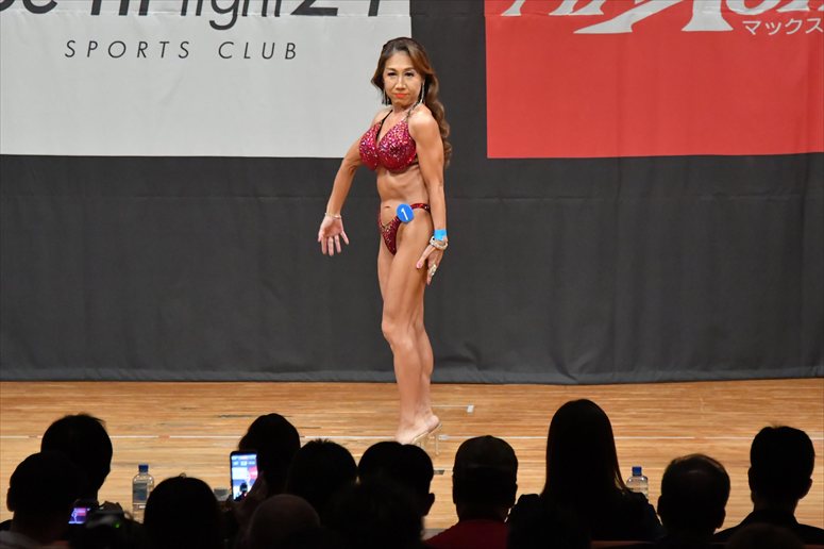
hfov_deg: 7.6
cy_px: 274
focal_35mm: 270
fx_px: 6177
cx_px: 412
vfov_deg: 5.1
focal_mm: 180
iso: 8000
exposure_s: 1/400
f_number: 5.6
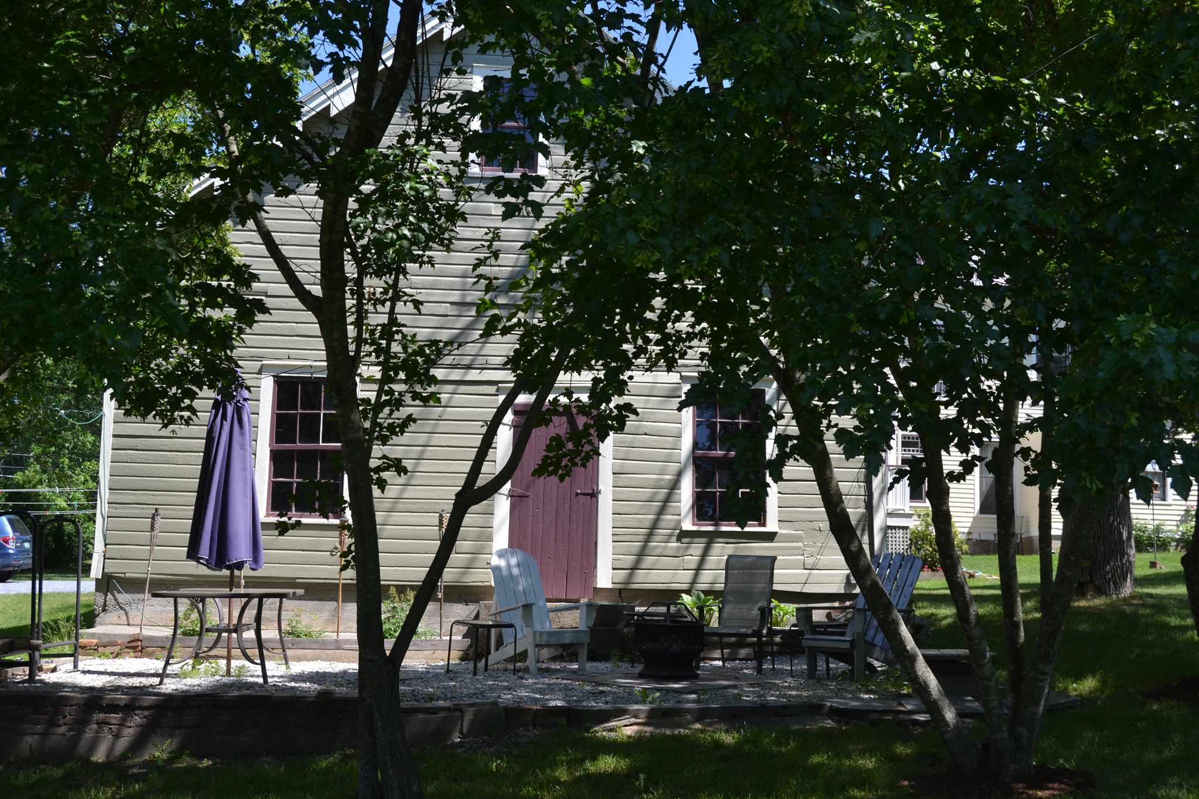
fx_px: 1299
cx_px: 600
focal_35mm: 39
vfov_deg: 34.2
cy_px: 400
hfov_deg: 49.6
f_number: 6.3
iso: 100
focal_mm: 26
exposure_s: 1/160
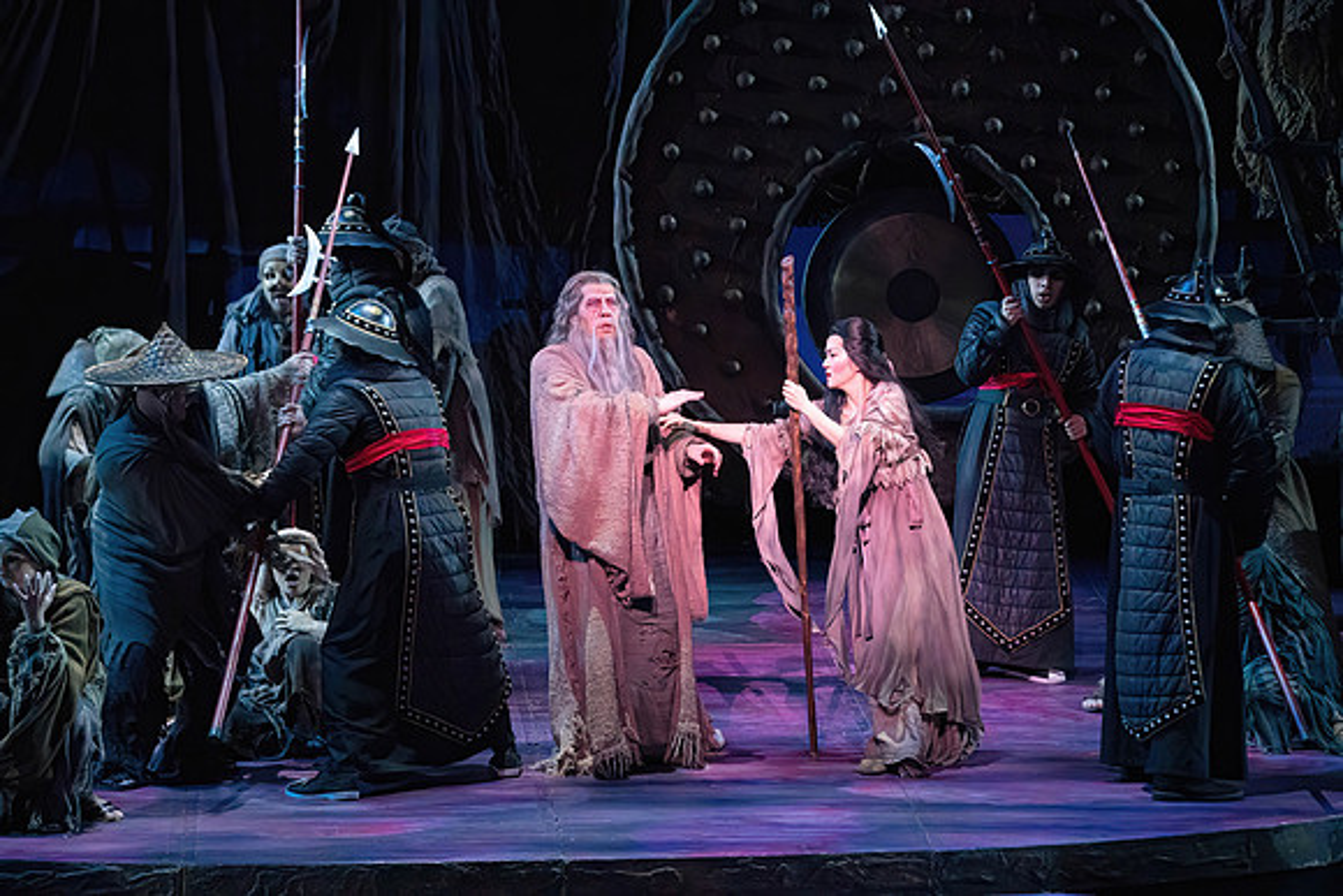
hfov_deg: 10.3
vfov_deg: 6.9
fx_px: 7463
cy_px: 448
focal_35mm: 200
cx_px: 672
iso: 20000
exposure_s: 1/320
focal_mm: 200
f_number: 6.3
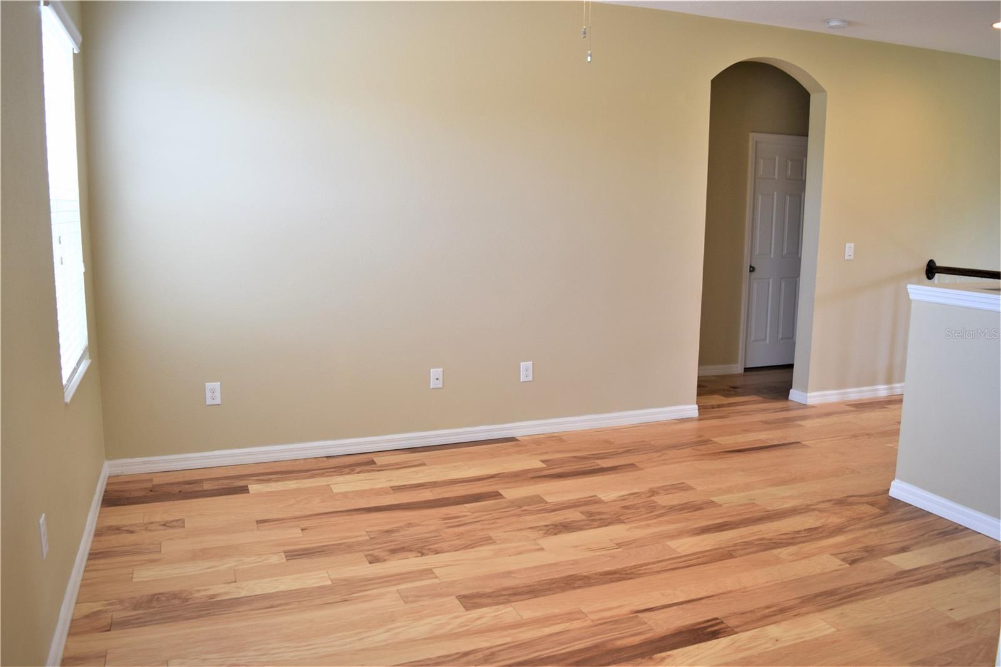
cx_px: 500
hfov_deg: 67.4
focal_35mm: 27
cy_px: 334
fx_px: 751
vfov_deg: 47.9
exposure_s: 1/80
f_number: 4.5
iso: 400
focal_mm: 18
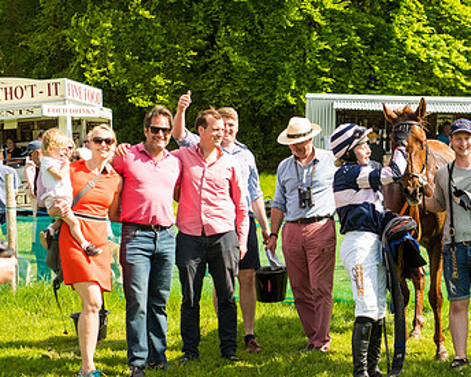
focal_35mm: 79
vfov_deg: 19.4
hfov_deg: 23.8
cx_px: 378
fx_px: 1101
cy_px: 225
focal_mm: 50
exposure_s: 1/640
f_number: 5
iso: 200
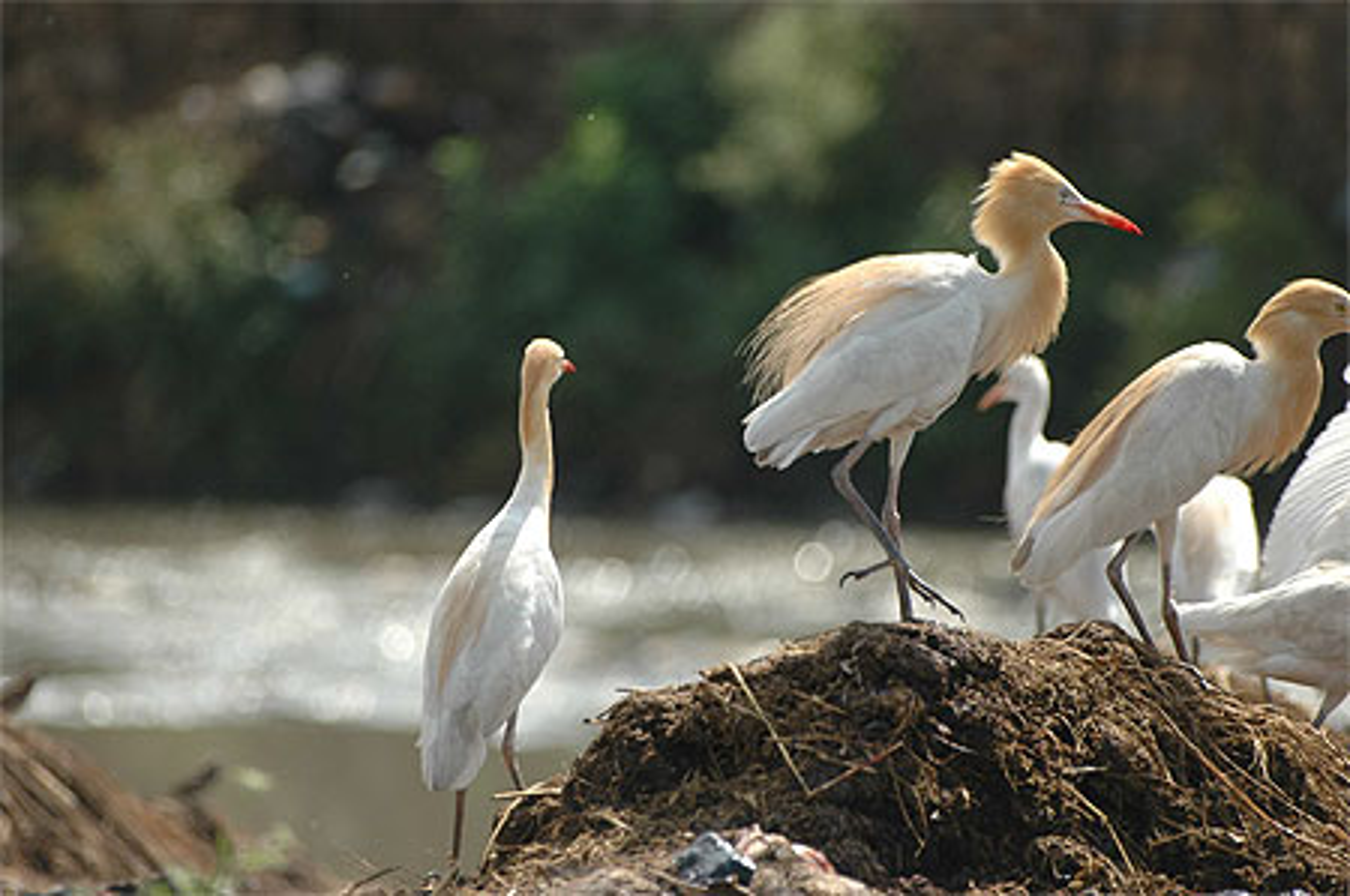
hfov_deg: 5.7
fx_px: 13485
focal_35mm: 360
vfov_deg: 3.8
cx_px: 675
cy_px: 448
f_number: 5.6
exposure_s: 1/500
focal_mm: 240
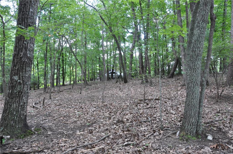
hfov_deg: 67.5
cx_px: 116
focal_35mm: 27
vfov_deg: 47.8
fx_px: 174
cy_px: 77
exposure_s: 1/30
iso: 400
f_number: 5.6
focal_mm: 18
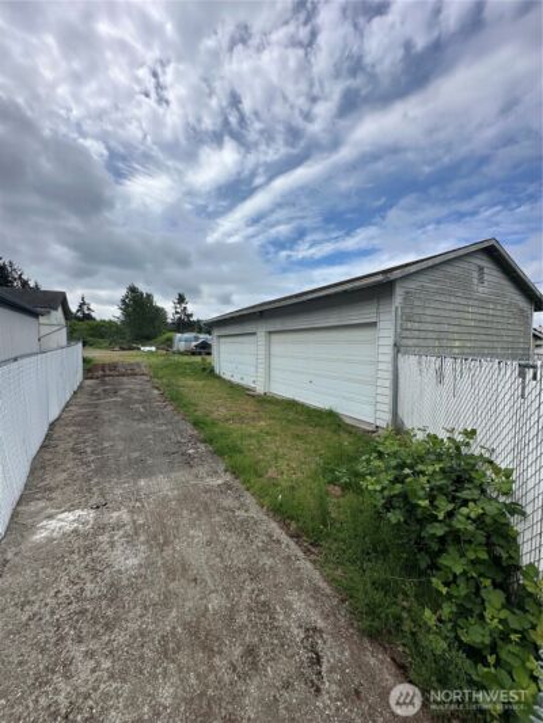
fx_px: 293
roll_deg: -1.8
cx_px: 272
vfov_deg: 102.1
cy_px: 362
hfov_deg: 85.7
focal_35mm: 14
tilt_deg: -2.7
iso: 50
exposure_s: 1/2882
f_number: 2.2
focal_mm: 2.22
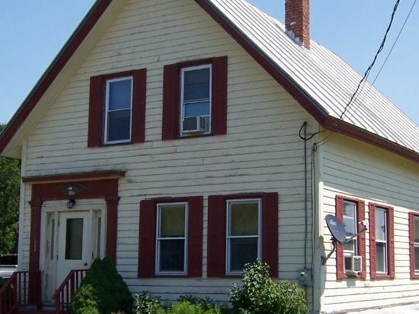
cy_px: 156
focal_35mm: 63
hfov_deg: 30.7
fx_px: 763
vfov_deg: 23.3
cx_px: 235
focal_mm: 5.5
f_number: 3.4
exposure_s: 1/1000
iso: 80
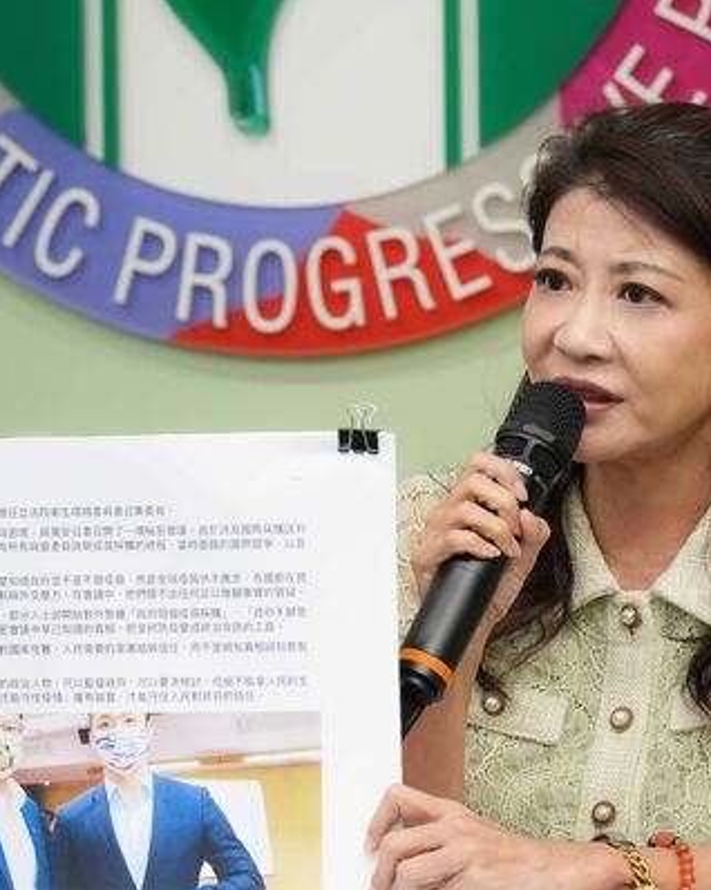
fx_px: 8548
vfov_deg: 6.0
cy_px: 445
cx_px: 418
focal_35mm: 325
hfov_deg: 4.8
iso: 2500
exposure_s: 1/160
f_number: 6.3
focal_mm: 153
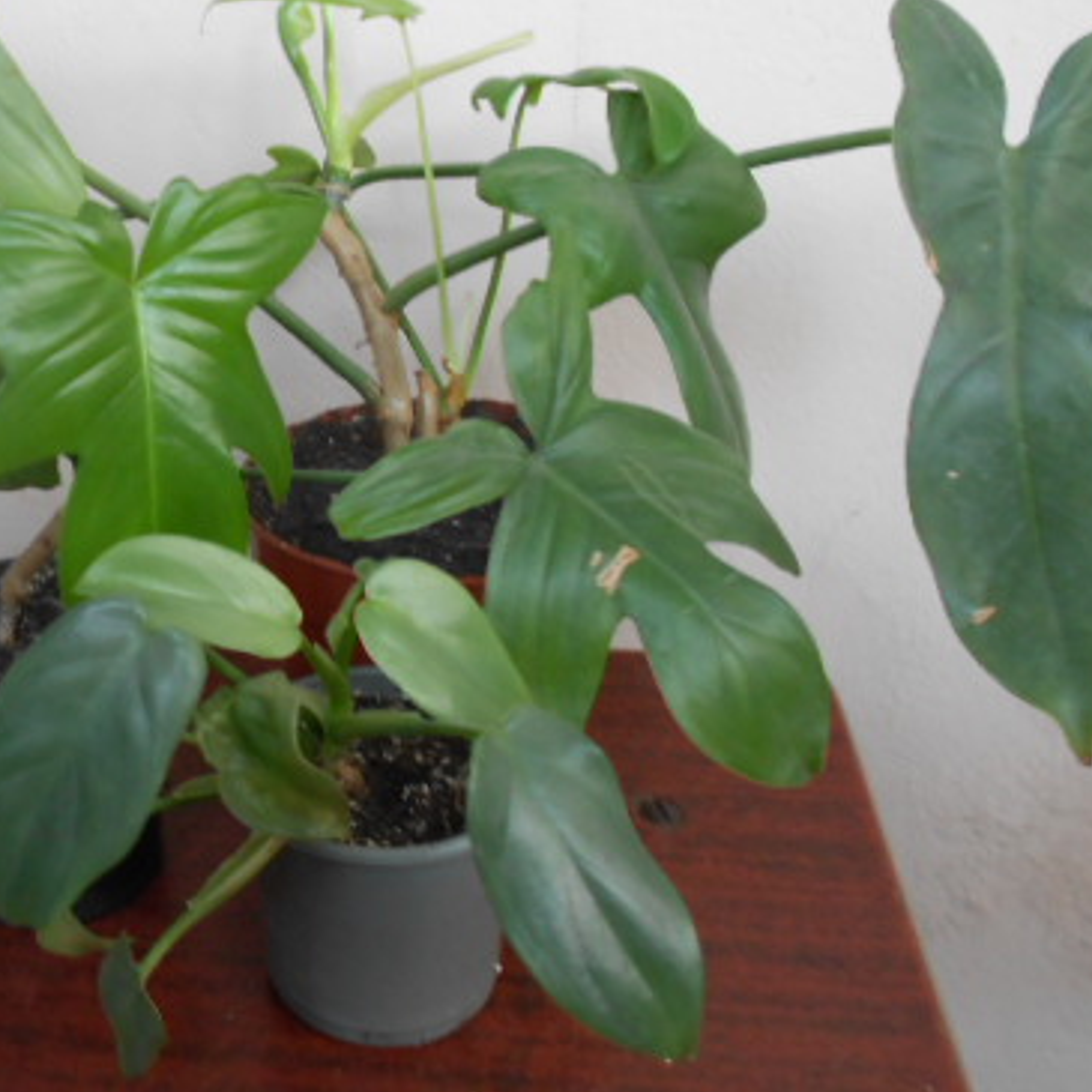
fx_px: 1606
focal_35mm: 45
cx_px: 221
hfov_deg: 36.3
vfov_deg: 37.4
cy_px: 422
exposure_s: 1/30
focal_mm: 5.3
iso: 200
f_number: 3.4
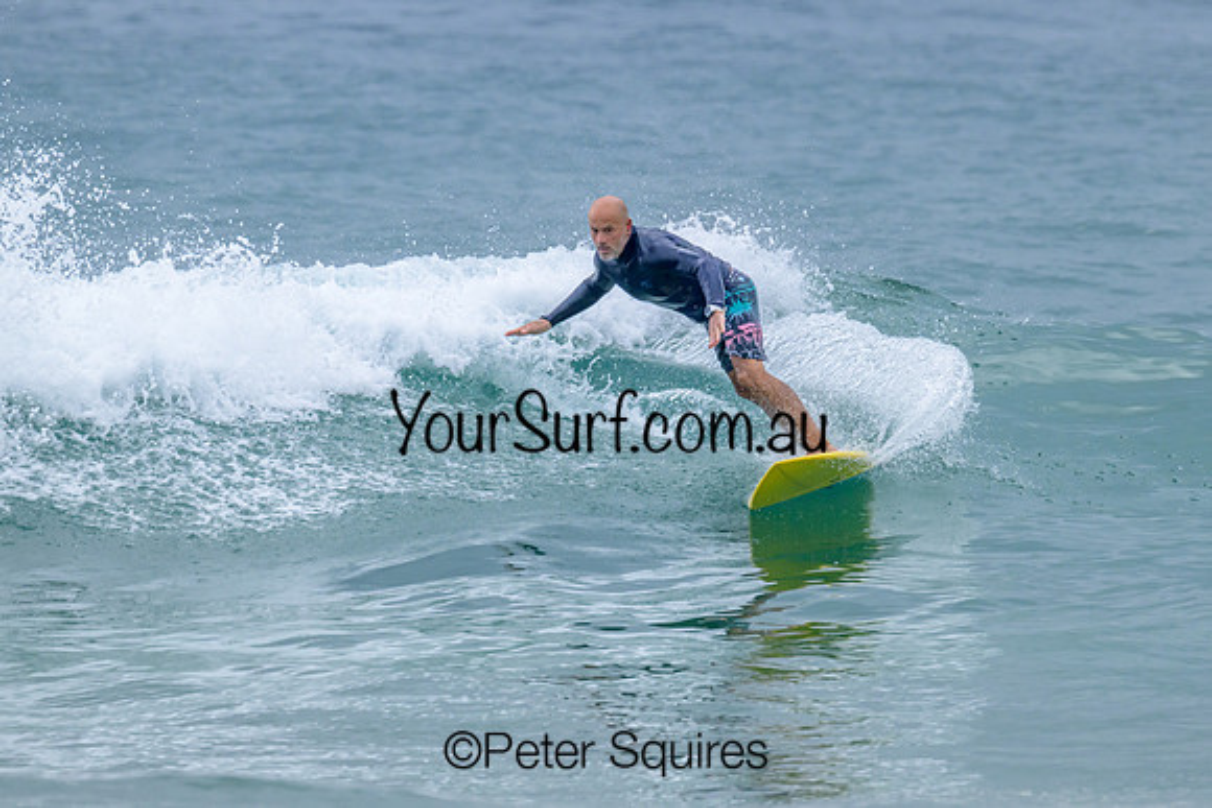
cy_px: 311
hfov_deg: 2.9
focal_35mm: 704
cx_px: 713
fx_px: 23721
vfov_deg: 2.0
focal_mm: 560
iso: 1250
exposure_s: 1/2000
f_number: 11
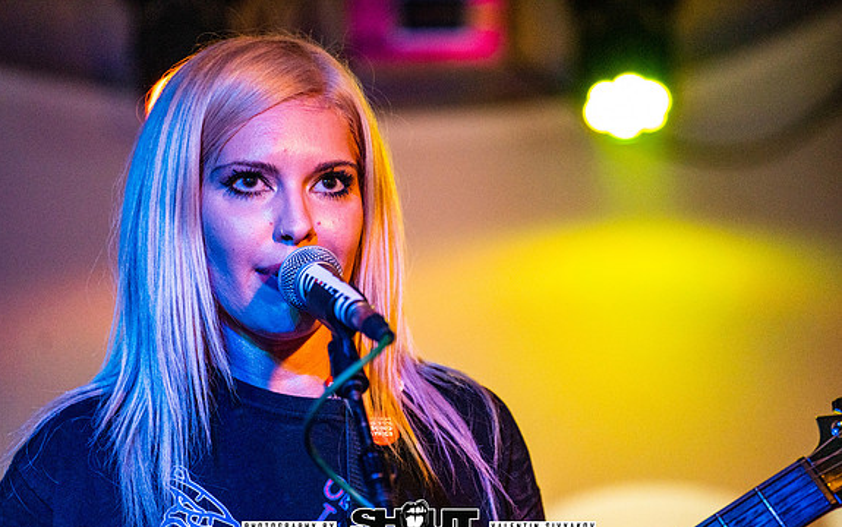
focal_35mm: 185
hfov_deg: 11.3
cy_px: 282
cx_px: 419
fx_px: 4247
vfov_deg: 7.1
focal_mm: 180
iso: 8000
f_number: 2.8
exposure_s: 1/250
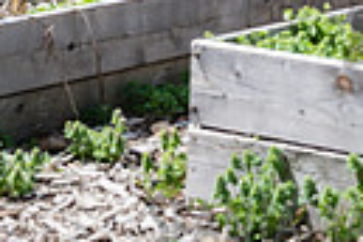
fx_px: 1885
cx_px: 357
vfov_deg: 7.1
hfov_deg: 10.9
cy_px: -253
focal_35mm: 187
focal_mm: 41
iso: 100
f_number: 3.5
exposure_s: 1/640
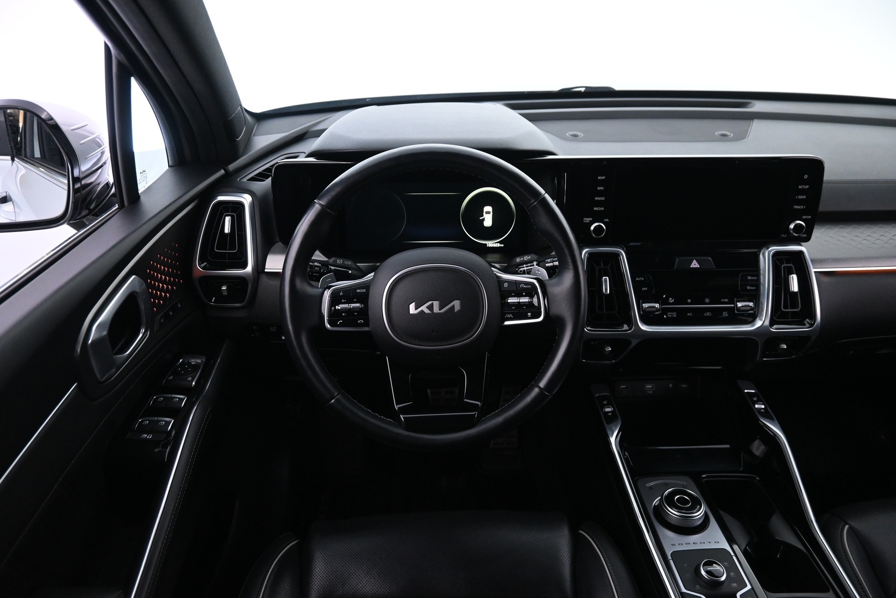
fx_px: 597
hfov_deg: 73.7
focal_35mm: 24
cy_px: 299
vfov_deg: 53.1
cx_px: 448
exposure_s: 1/25
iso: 2200
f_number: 3.5
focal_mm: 16
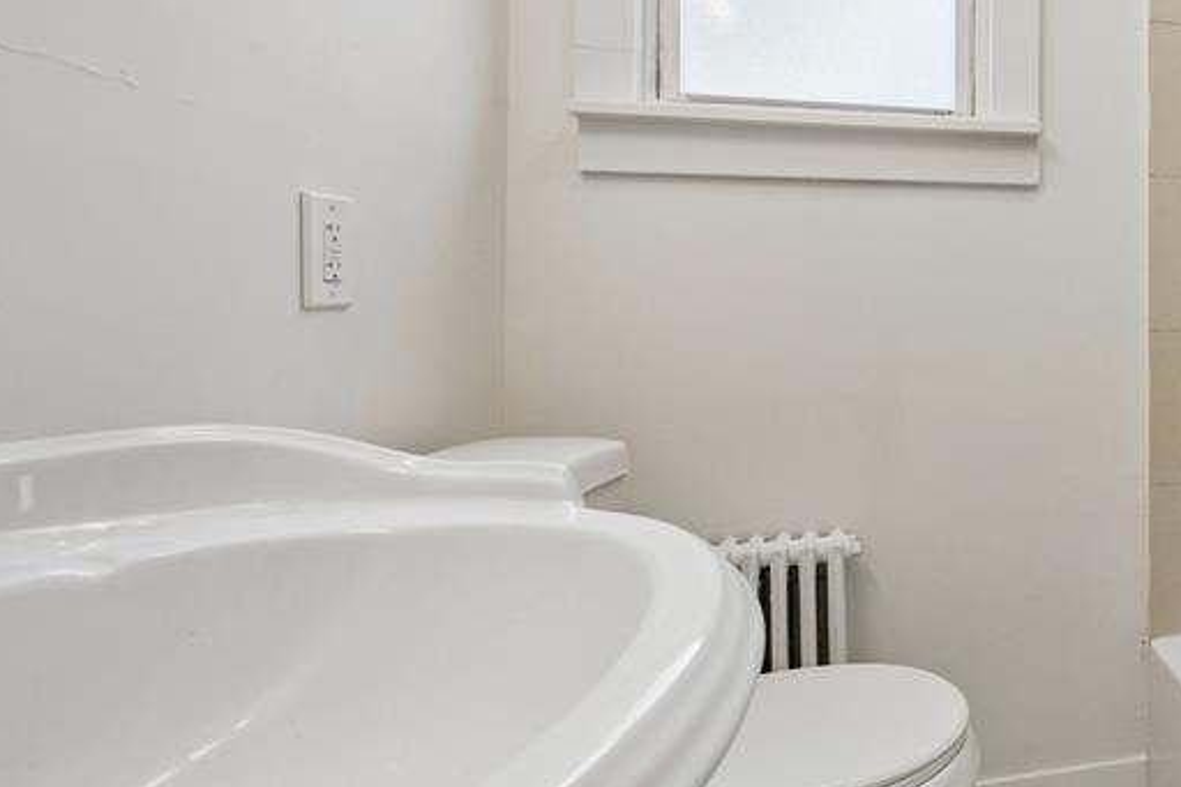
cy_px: 325
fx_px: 787
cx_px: 1080
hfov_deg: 61.3
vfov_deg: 52.8
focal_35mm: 24
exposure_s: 1/400
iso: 500
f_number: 3.6
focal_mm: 8
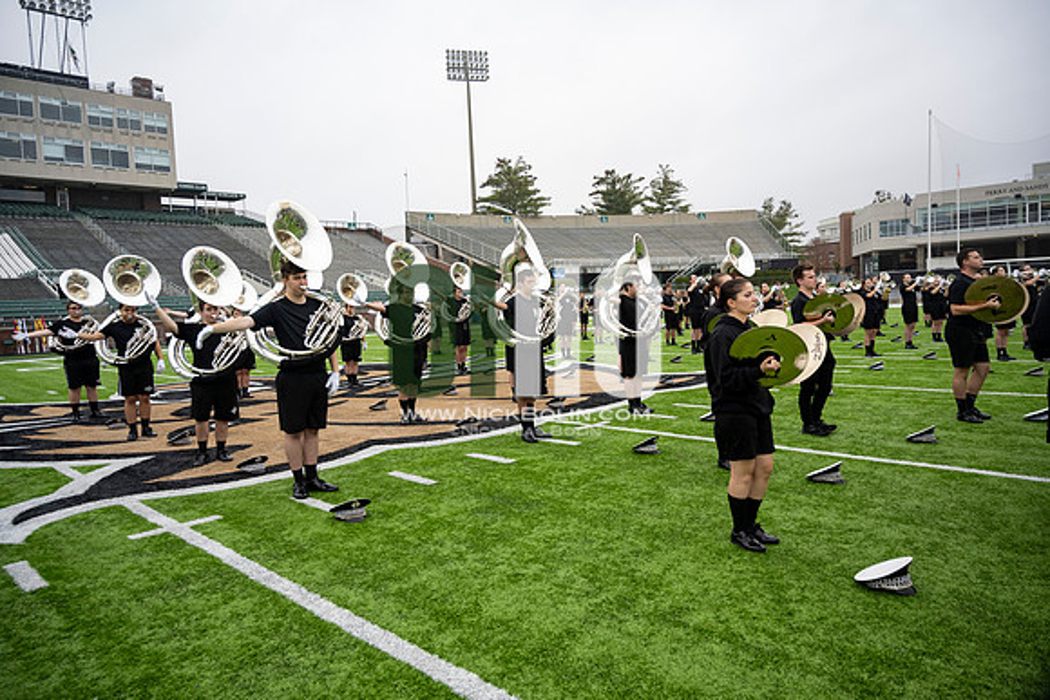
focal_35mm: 24
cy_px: 350
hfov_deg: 73.7
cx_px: 525
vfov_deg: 53.2
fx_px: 700
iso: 320
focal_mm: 24
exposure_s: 1/200
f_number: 4
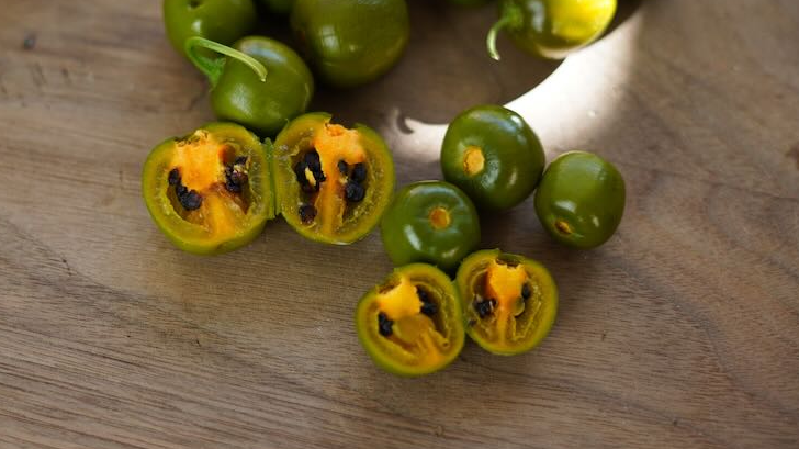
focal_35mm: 72
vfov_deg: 16.7
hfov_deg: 29.1
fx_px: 1525
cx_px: 257
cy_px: 177
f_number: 2.5
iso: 320
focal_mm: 50
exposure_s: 1/125
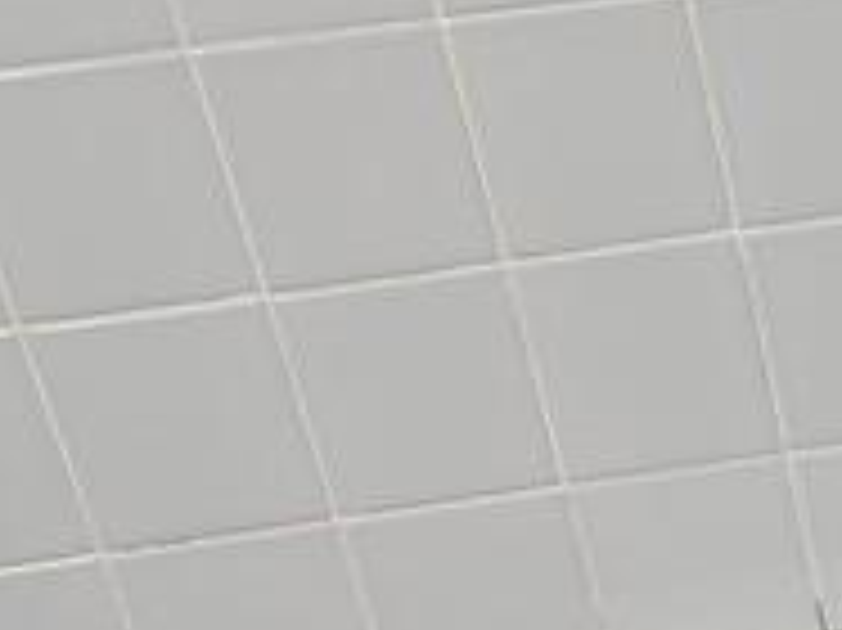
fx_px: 3063
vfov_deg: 10.4
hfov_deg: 13.8
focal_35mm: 126
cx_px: 1571
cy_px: 1422
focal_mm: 5.4
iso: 500
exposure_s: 1/40
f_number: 1.8
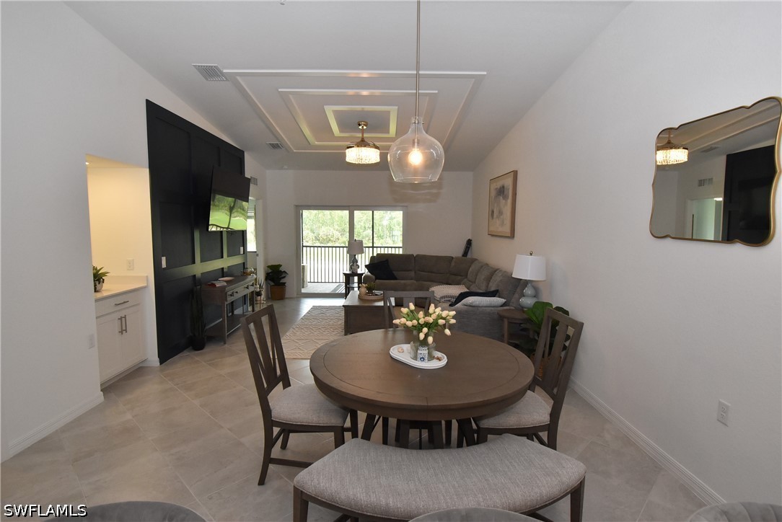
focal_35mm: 18
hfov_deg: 90.0
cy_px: 261
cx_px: 391
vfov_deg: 67.5
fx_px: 391
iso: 1600
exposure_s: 1/160
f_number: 8
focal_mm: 12
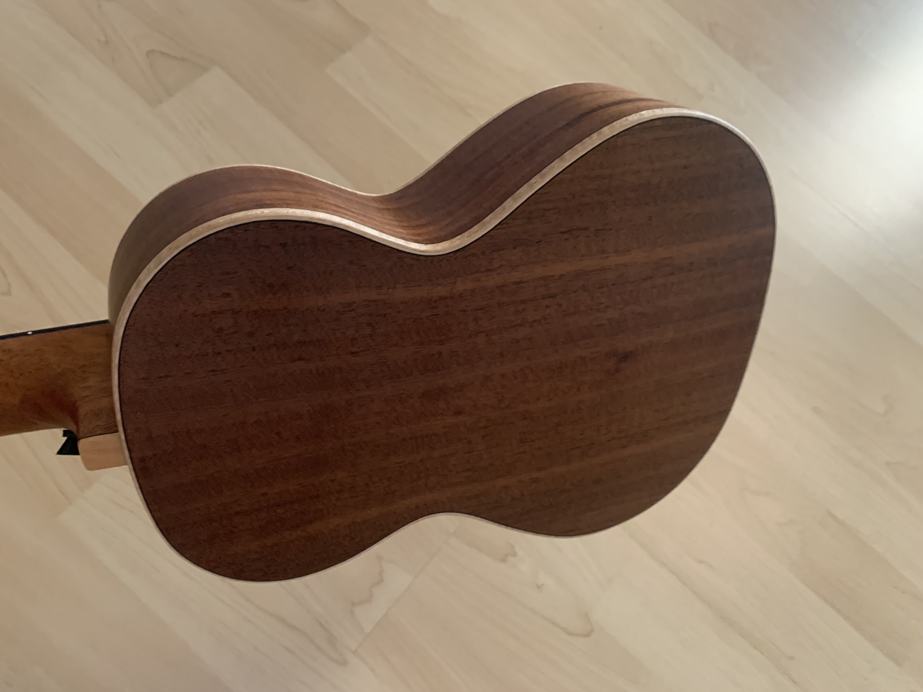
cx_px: 462
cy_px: 346
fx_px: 693
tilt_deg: -69.8
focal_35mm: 26
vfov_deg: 53.1
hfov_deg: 67.3
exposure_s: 1/40
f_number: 1.8
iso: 400
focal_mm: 4.25
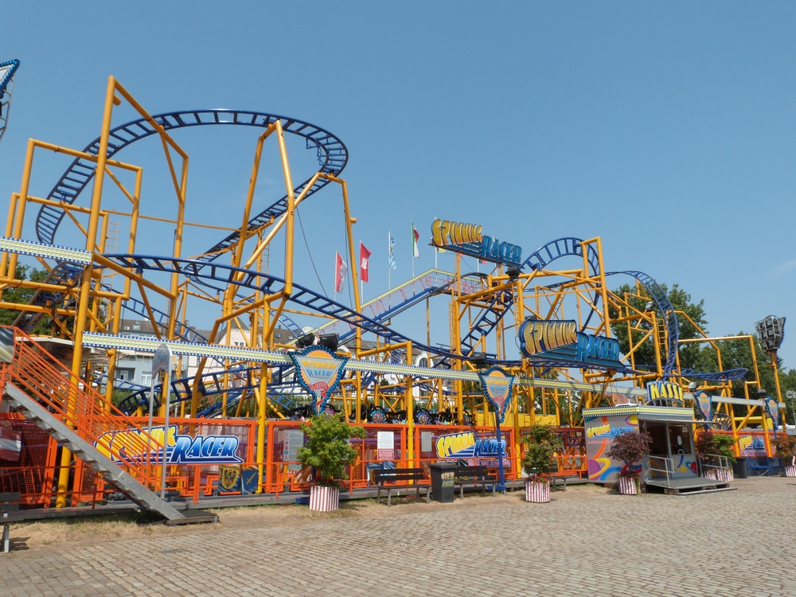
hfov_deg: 69.4
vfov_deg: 54.9
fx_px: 575
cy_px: 298
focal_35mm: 25
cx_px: 398
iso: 100
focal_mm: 4.5
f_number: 5.6
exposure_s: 1/500
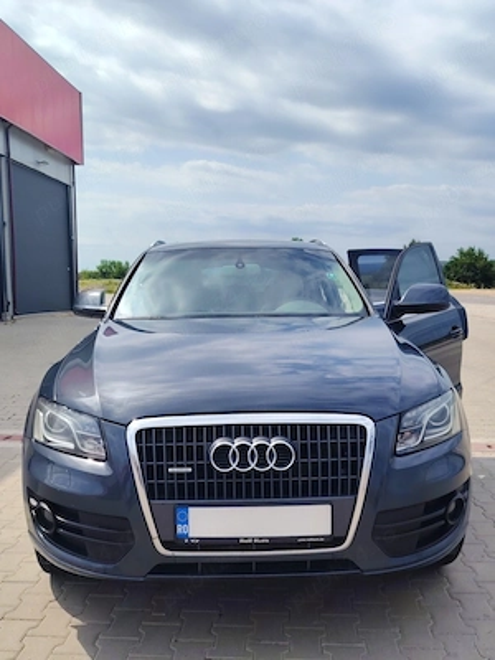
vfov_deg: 56.8
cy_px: 330
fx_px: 610
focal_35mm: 32
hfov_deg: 44.2
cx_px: 248
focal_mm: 5.25
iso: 100
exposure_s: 1/1429
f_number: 1.75
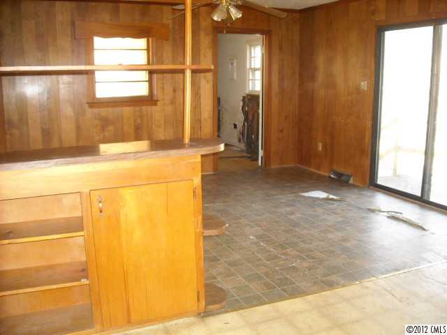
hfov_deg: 52.6
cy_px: 168
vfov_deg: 40.7
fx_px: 452
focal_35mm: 35
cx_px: 224
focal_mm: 5.7
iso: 541
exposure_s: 1/60
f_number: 2.8
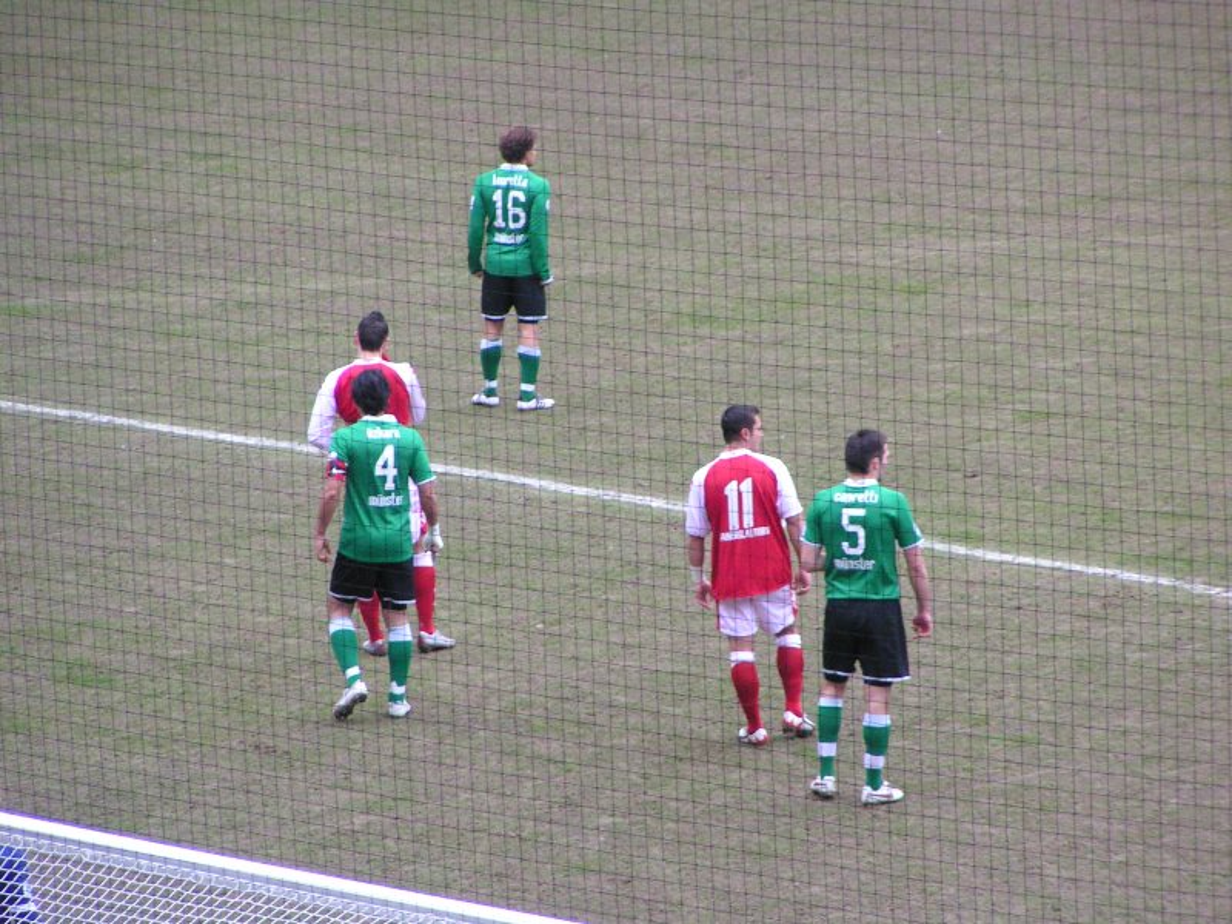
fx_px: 11069
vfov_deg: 4.8
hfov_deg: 6.4
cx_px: 616
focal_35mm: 311
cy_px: 462
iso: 200
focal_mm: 47.6
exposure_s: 1/200
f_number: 3.5
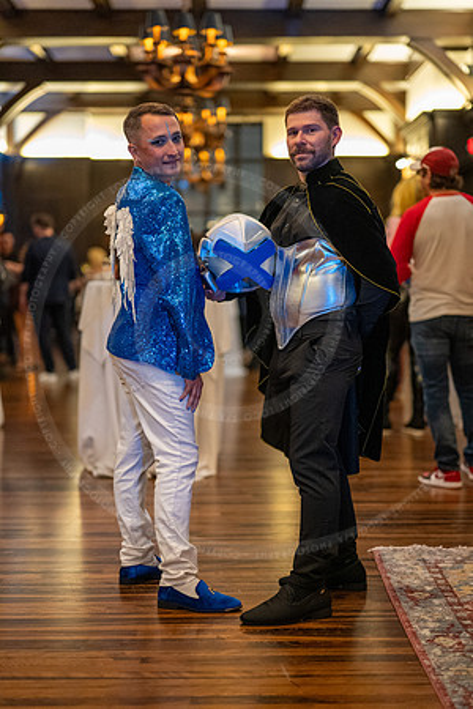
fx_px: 985
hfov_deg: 27.0
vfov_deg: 39.6
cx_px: 236
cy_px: 354
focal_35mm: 50
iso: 6400
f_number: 1.2
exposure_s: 1/125
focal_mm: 50
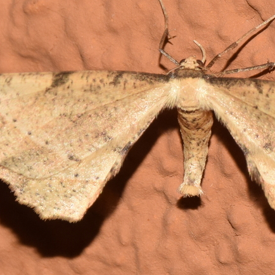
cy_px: 106
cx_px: 182
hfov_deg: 4.4
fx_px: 3550
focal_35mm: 395
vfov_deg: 4.4
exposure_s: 1/200
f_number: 14
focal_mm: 140
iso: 400
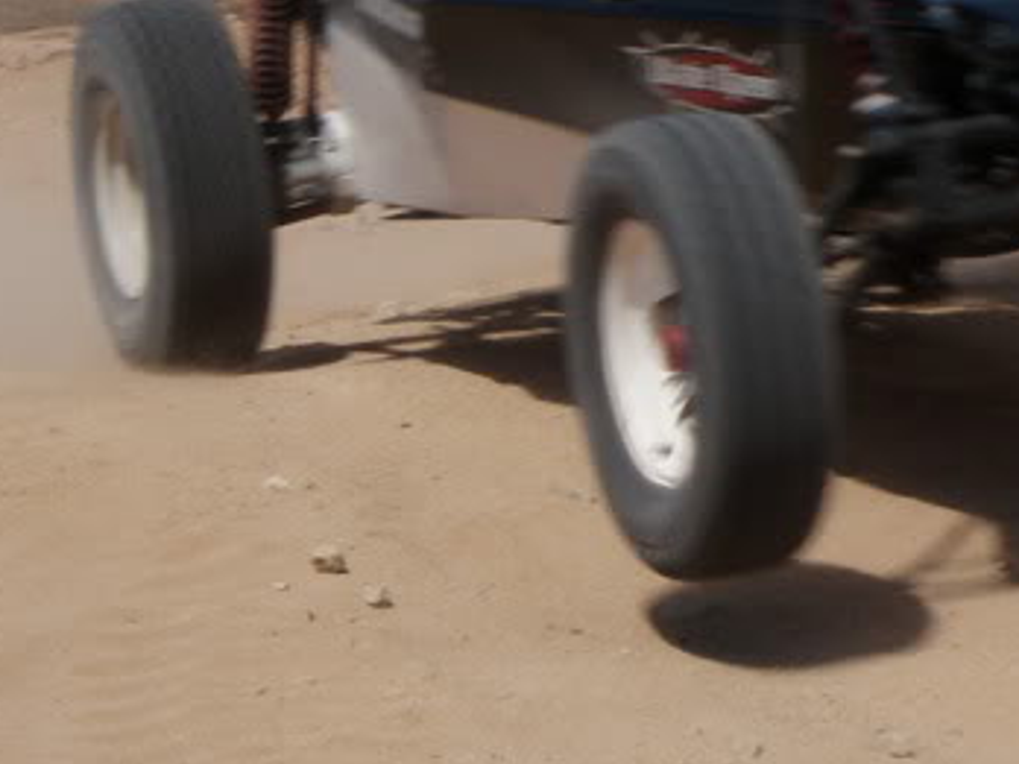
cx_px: 870
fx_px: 5623
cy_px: -3
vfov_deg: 7.7
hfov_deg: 10.3
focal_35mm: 191
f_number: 7.1
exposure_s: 1/160
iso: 50
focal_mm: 11.76
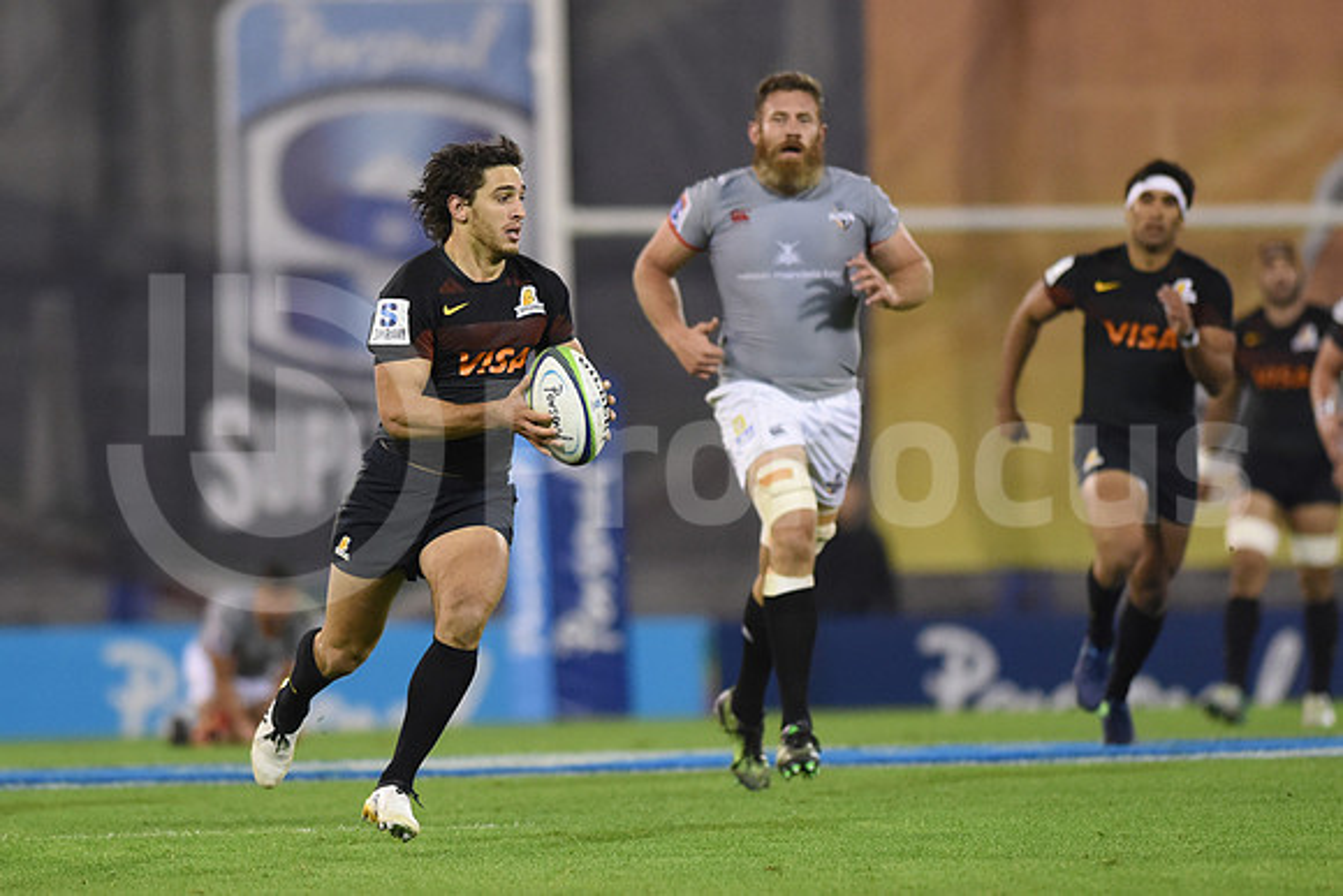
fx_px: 11194
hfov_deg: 6.9
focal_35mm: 300
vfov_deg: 4.6
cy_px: 448
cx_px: 672
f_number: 2.8
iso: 2500
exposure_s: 1/1000
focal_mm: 300
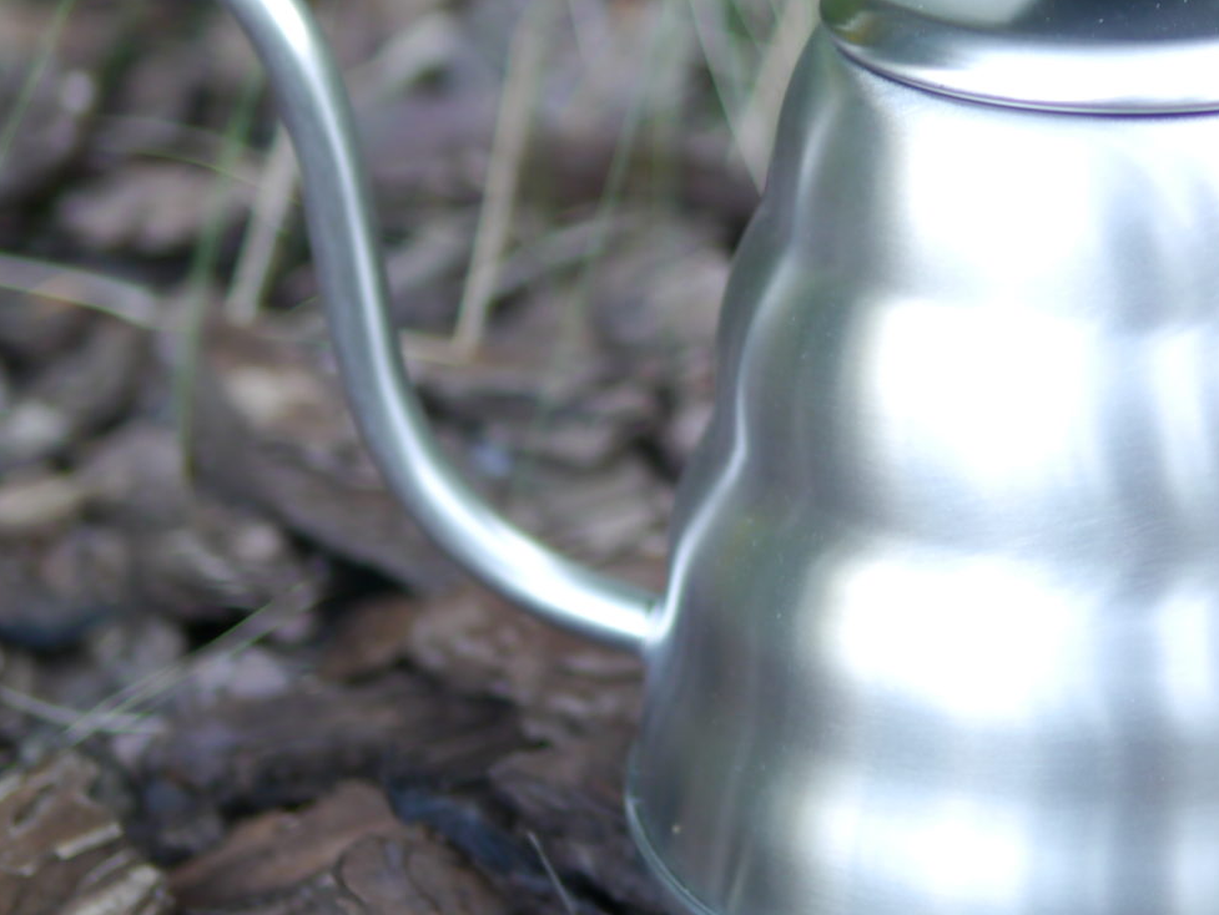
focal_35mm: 131
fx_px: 4616
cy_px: 248
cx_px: 1174
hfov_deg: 14.8
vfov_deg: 11.3
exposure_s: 1/200
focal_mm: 25
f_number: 1.4
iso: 160
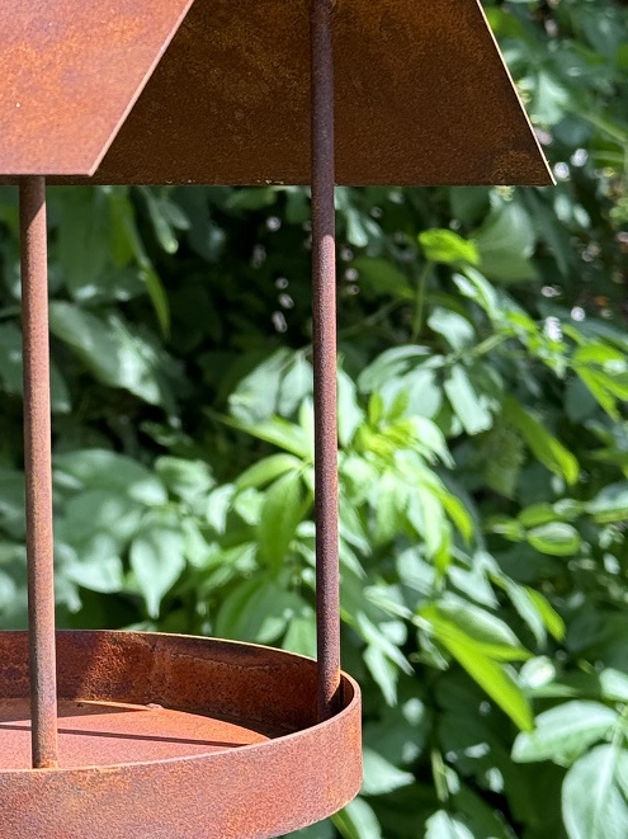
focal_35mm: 109
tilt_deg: -4.7
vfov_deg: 18.0
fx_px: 2639
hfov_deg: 13.4
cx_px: 8
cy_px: 297
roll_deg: -0.7
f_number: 1.78
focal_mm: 6.76
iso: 64
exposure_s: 1/645
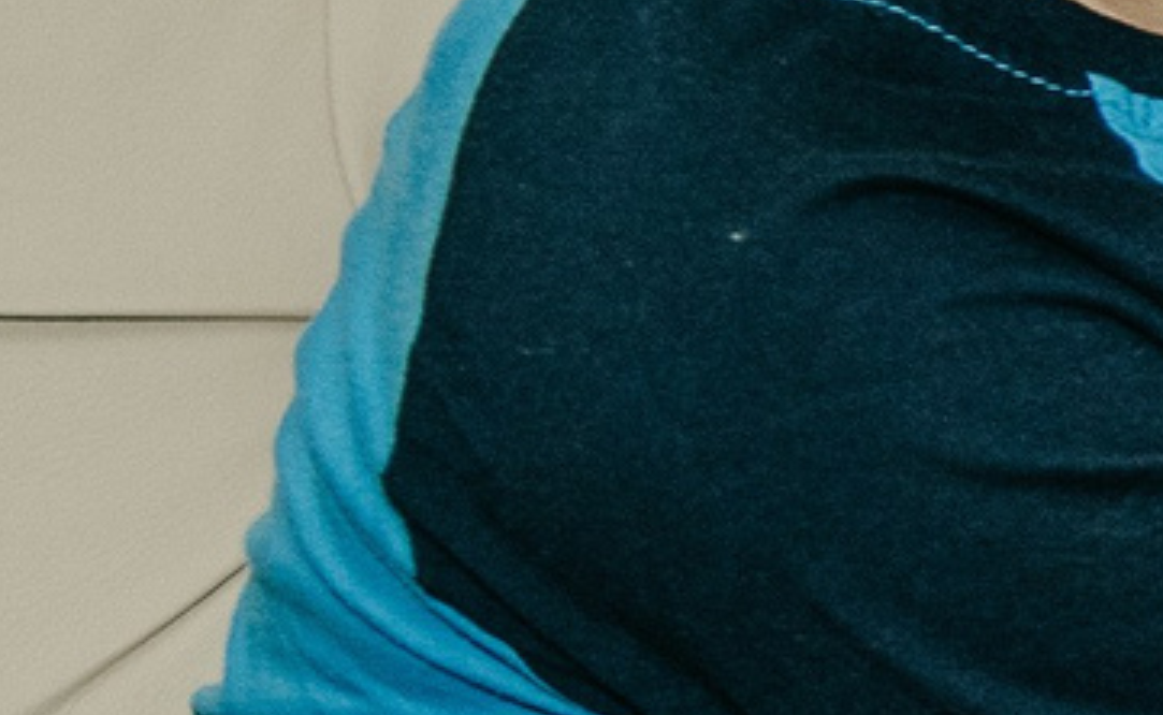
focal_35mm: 247
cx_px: 4305
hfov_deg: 7.0
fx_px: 7794
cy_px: -405
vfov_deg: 5.2
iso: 320
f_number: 5
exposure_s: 1/160
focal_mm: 28
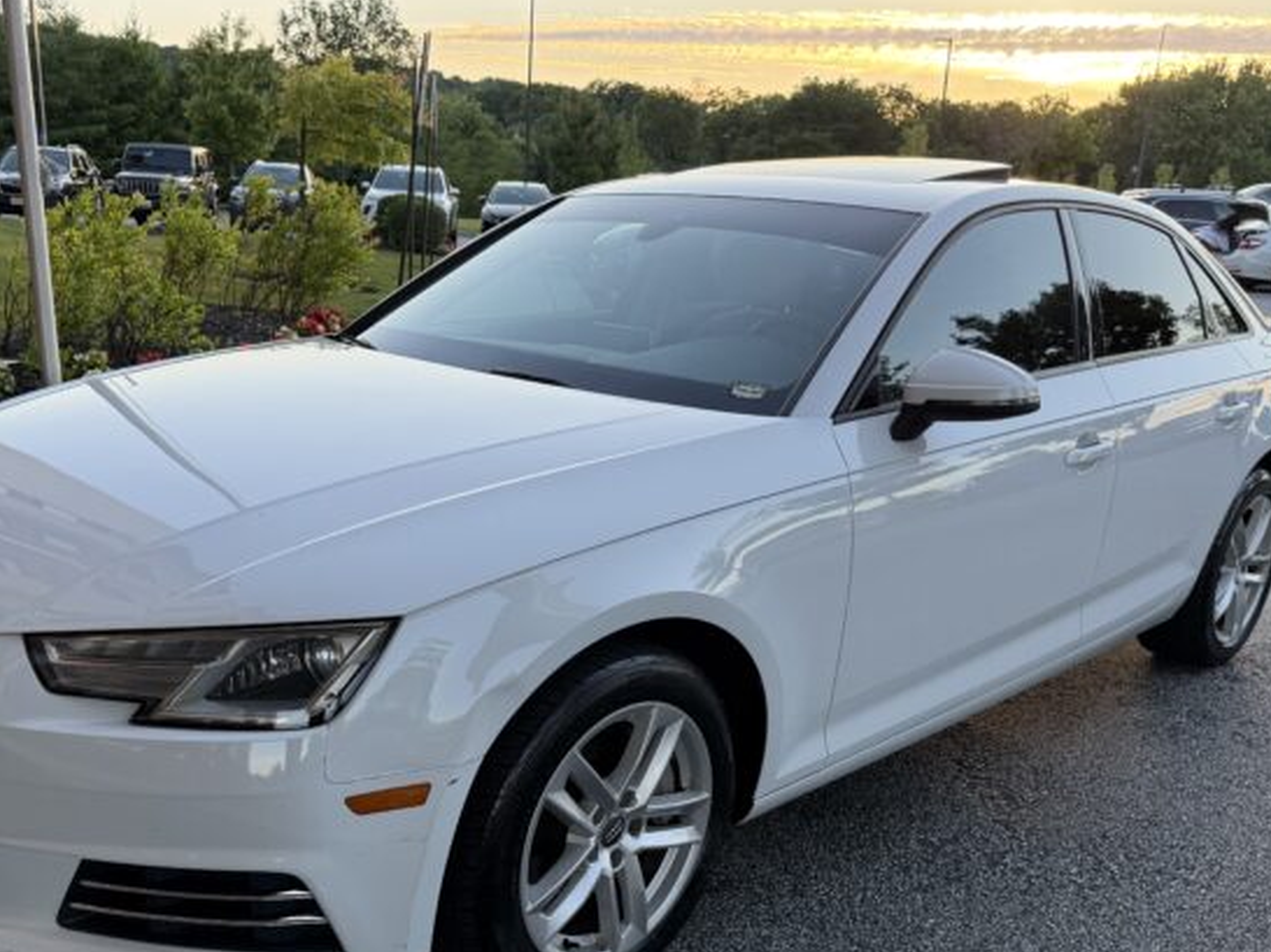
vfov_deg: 40.2
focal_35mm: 35
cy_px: 627
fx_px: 1285
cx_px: 589
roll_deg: -2.6
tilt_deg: -19.8
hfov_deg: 52.6
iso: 100
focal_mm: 6.76
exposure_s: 1/383
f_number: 1.78
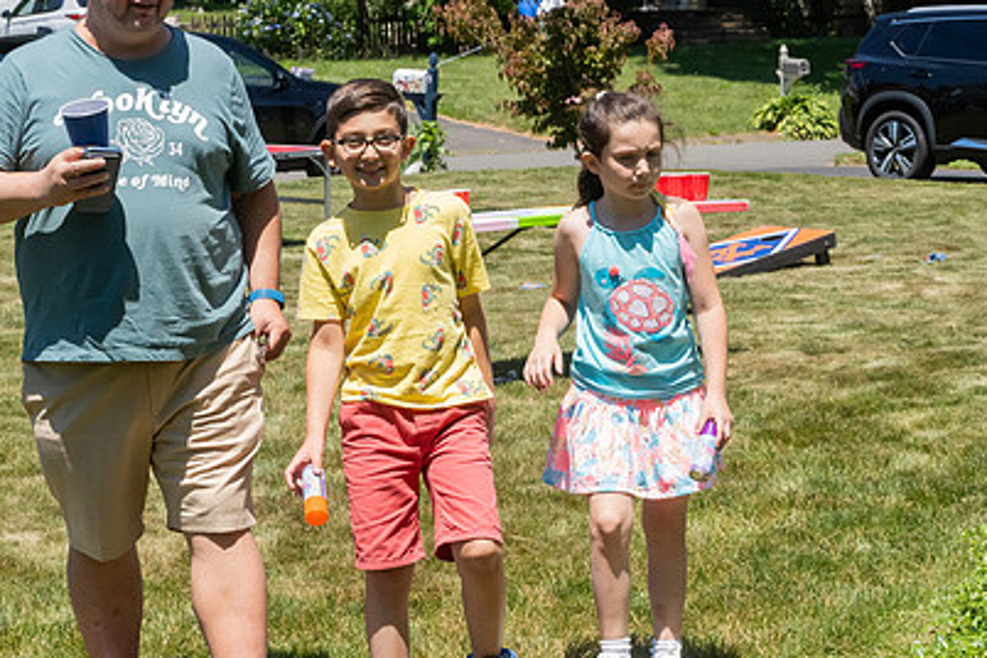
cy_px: 274
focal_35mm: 93
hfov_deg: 21.9
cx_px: 427
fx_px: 2550
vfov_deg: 14.7
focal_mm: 43
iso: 2000
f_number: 9
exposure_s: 1/2500
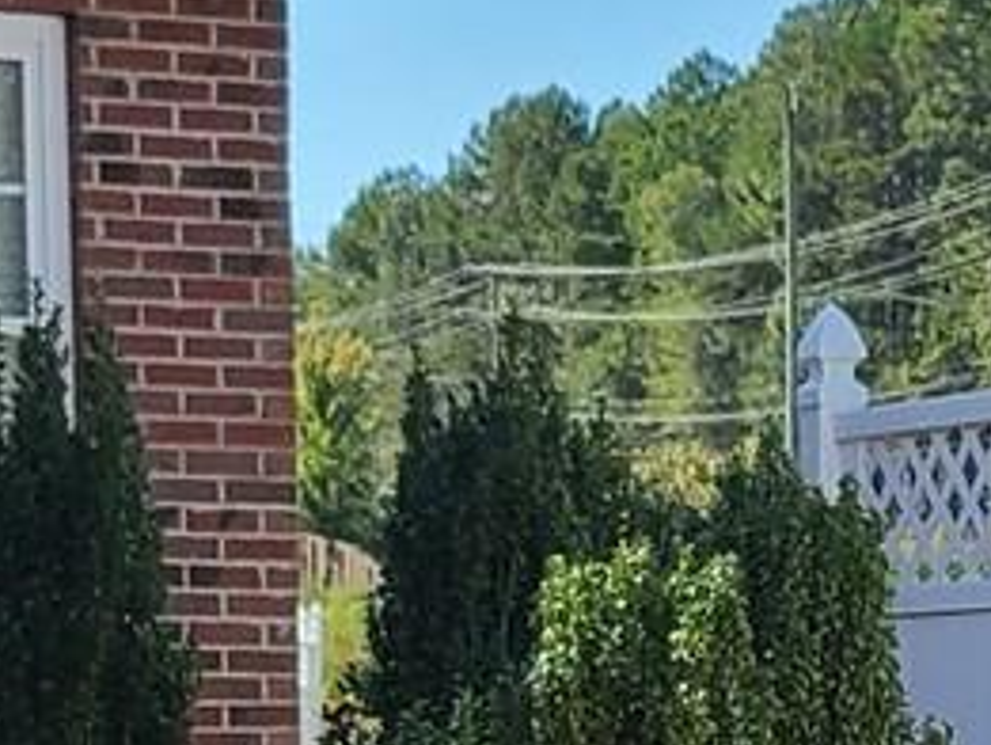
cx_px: 885
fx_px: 5843
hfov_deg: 9.7
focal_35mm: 204
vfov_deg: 7.0
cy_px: 1482
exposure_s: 1/1559
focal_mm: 5.4
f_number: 1.8
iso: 40
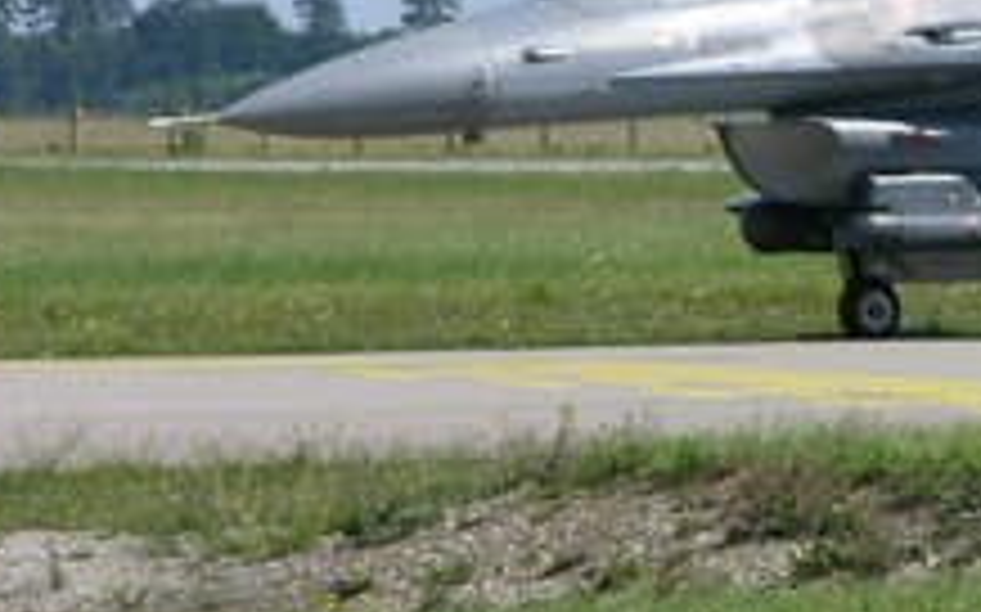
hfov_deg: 3.7
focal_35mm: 560
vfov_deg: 2.3
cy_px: -9
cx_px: 1372
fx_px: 14964
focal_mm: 44.7
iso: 50
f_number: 5.6
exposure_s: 1/288
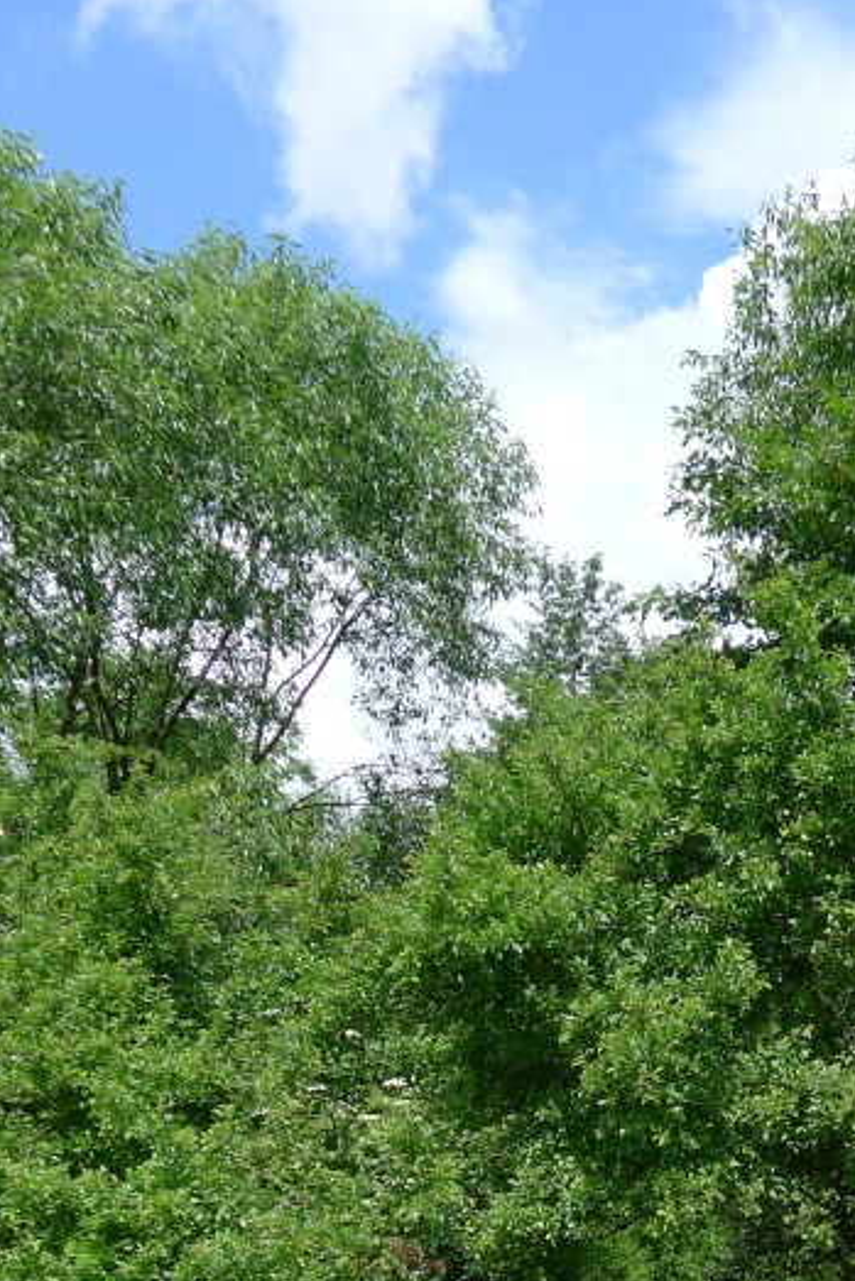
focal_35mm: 52
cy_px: 1302
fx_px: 1851
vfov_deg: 34.5
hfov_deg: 25.4
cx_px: 728
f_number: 4
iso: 80
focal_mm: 5.1
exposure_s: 1/500
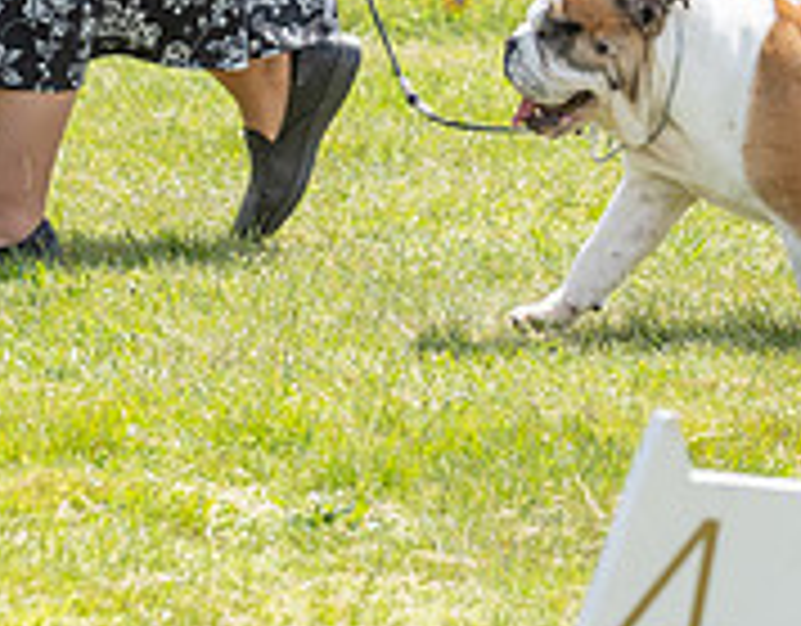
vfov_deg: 2.8
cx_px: 791
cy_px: -324
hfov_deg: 3.6
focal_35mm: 543
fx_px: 12754
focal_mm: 131
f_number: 5
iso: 400
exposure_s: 1/1000
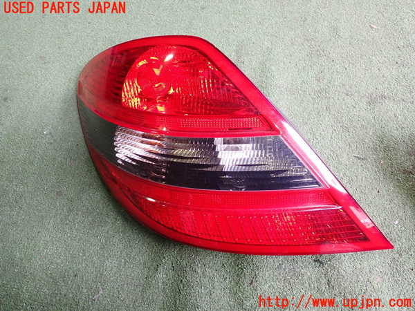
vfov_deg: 46.8
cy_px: 156
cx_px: 208
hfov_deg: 60.0
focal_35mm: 30
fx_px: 360
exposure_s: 1/40
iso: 200
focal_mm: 5.4
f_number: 2.3
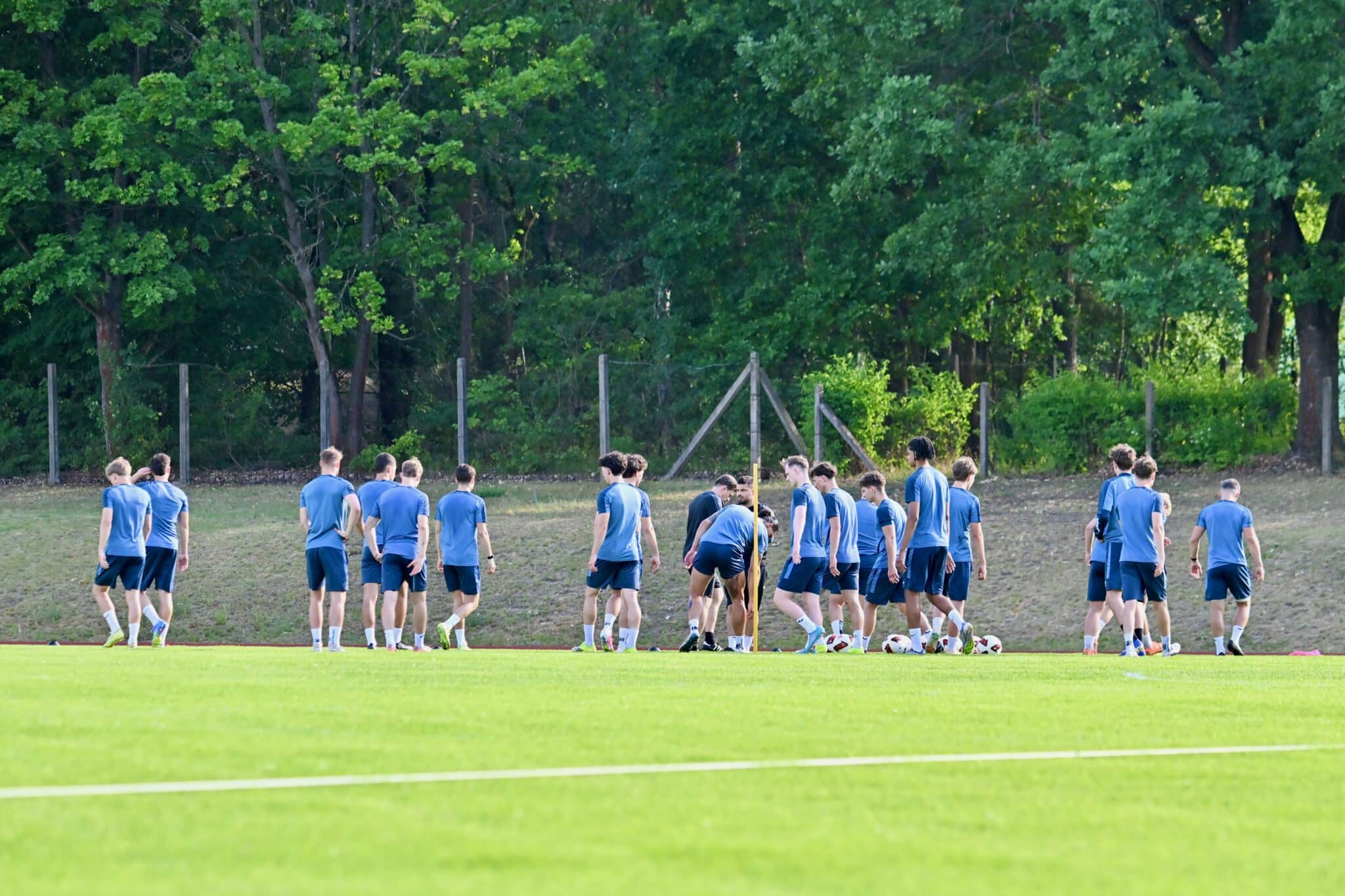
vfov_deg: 8.9
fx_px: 5790
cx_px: 672
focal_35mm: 155
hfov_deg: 13.3
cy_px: 448
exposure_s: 1/1600
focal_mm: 155
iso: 1000
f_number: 5
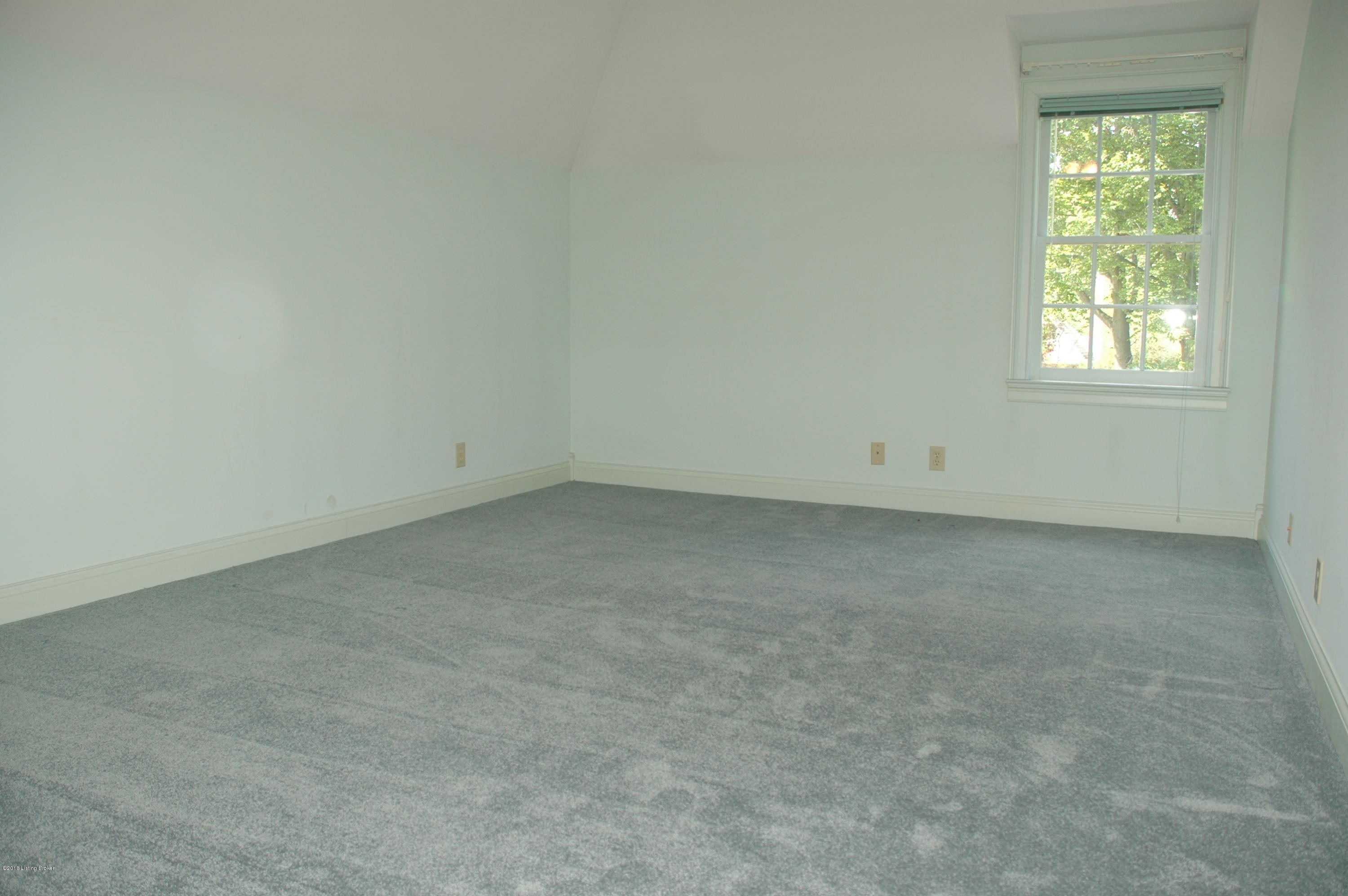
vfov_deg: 47.8
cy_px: 448
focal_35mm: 27
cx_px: 674
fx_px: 1010
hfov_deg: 67.4
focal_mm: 18
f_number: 4
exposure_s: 1/60
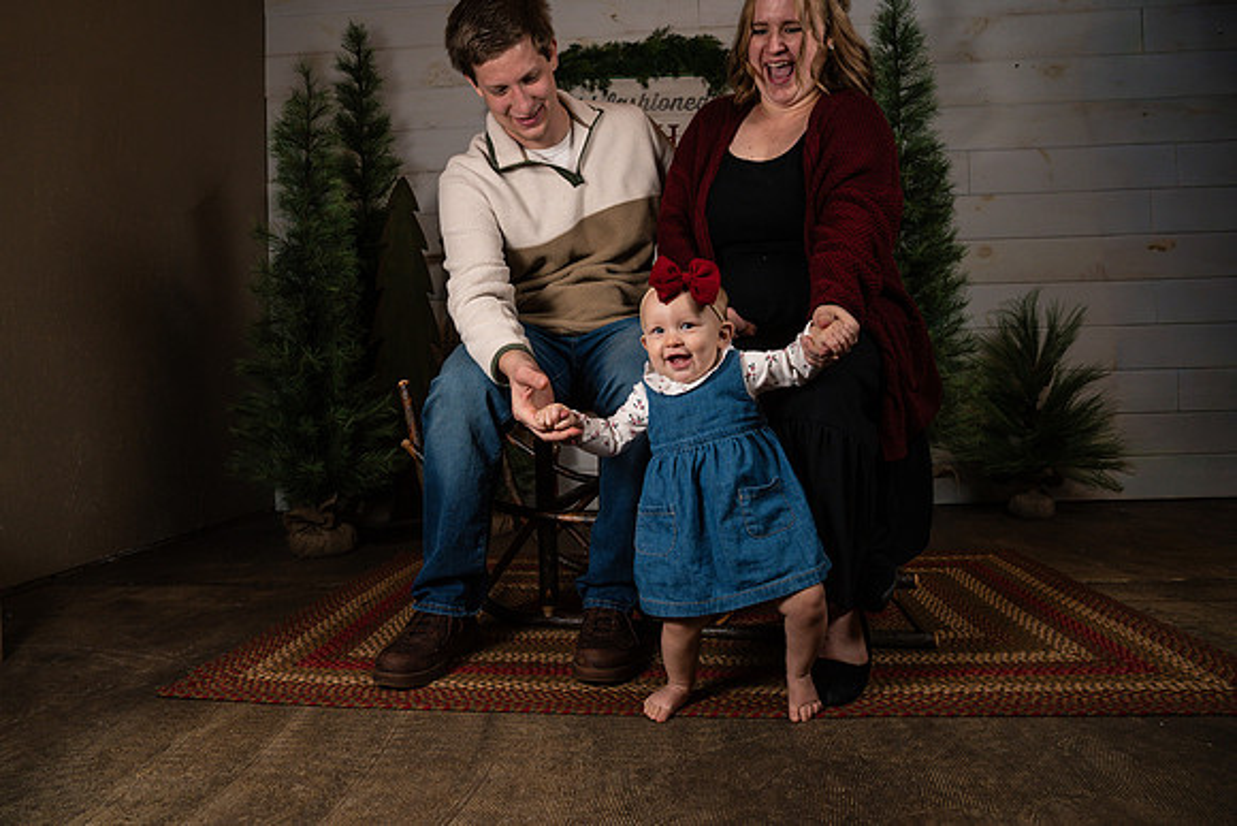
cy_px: 413
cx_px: 618
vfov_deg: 53.2
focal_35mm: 24
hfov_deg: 73.7
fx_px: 825
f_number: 5.6
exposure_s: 1/250
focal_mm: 24
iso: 320
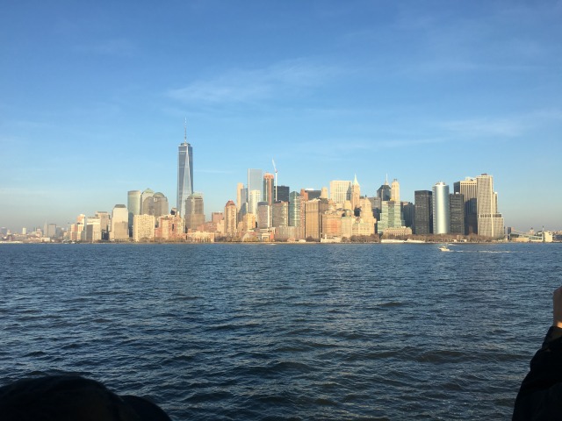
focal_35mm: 29
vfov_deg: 48.2
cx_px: 281
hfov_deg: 61.7
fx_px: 471
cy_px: 210
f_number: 2.2
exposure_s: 1/1202
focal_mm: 4.15
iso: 25
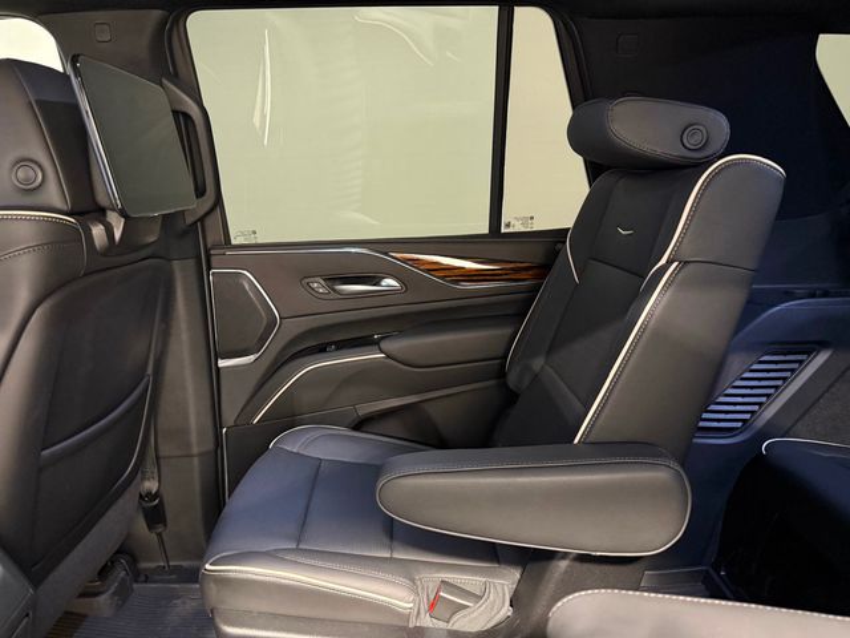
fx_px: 589
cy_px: 319
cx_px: 425
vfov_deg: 56.8
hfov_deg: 71.6
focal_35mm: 24
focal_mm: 6.76
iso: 800
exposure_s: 1/30
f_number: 1.78
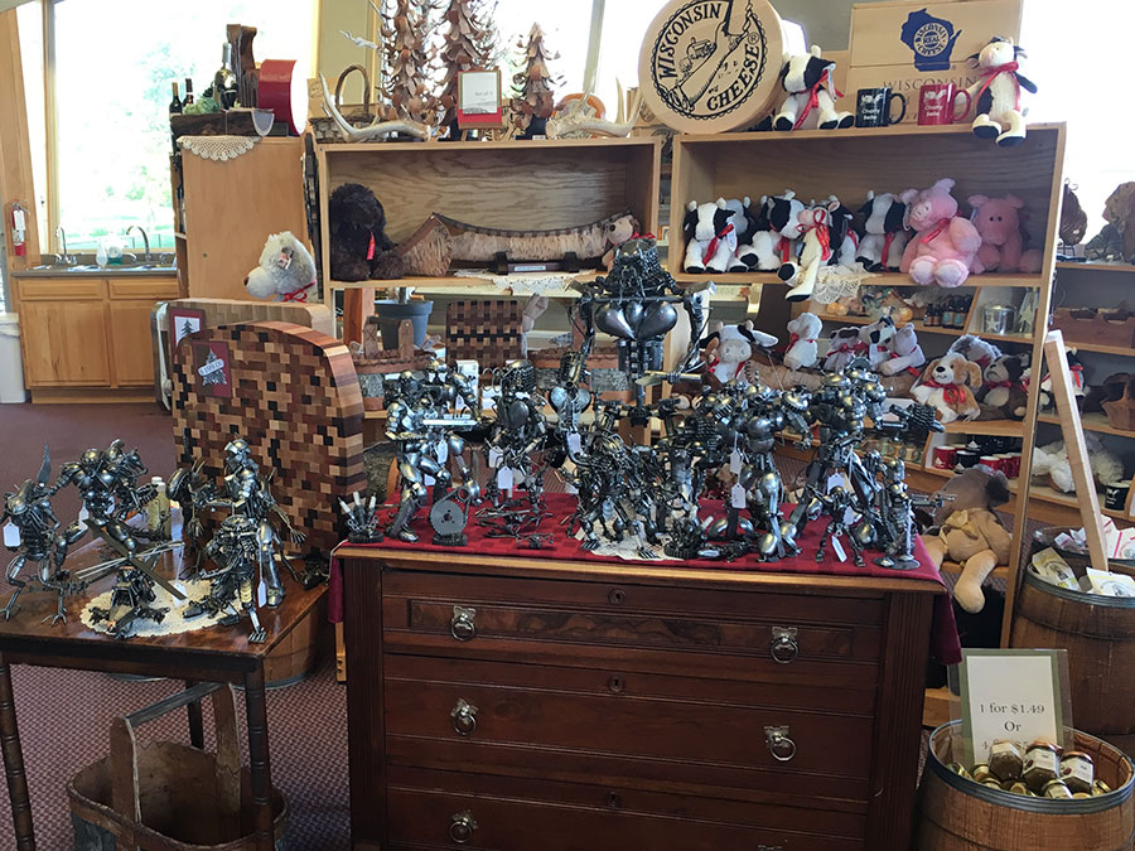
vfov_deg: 48.2
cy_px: 426
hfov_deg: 61.7
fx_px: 951
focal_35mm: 29
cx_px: 568
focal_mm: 4.15
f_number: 2.2
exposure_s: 1/40
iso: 32
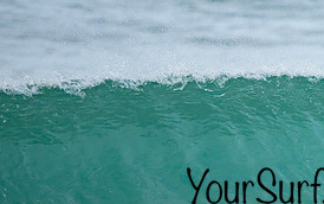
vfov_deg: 0.6
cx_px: 403
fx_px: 19415
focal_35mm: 2196
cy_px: 113
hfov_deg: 1.0
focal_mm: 800
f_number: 6.3
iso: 1100
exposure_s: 1/2000
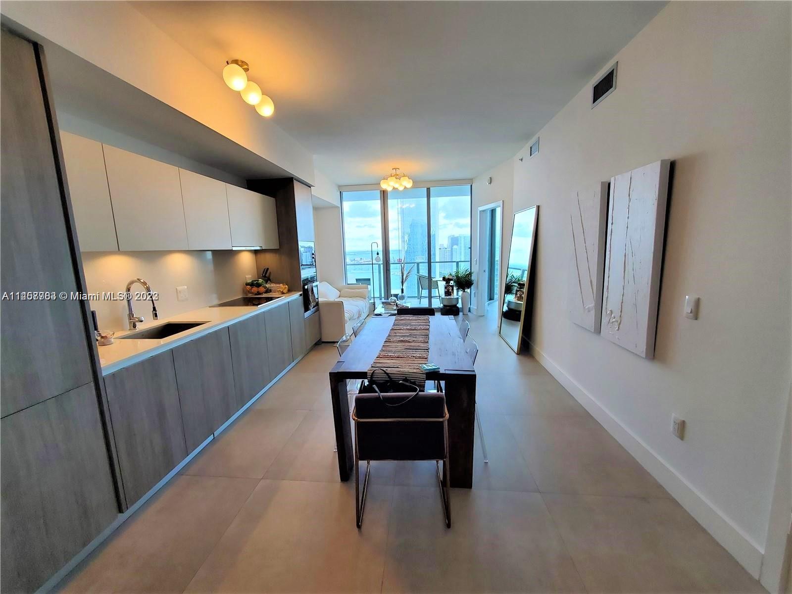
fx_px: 297
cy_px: 297
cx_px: 396
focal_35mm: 13
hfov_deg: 106.2
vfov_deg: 89.9
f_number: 2.2
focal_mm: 1.8
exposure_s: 1/60
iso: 80
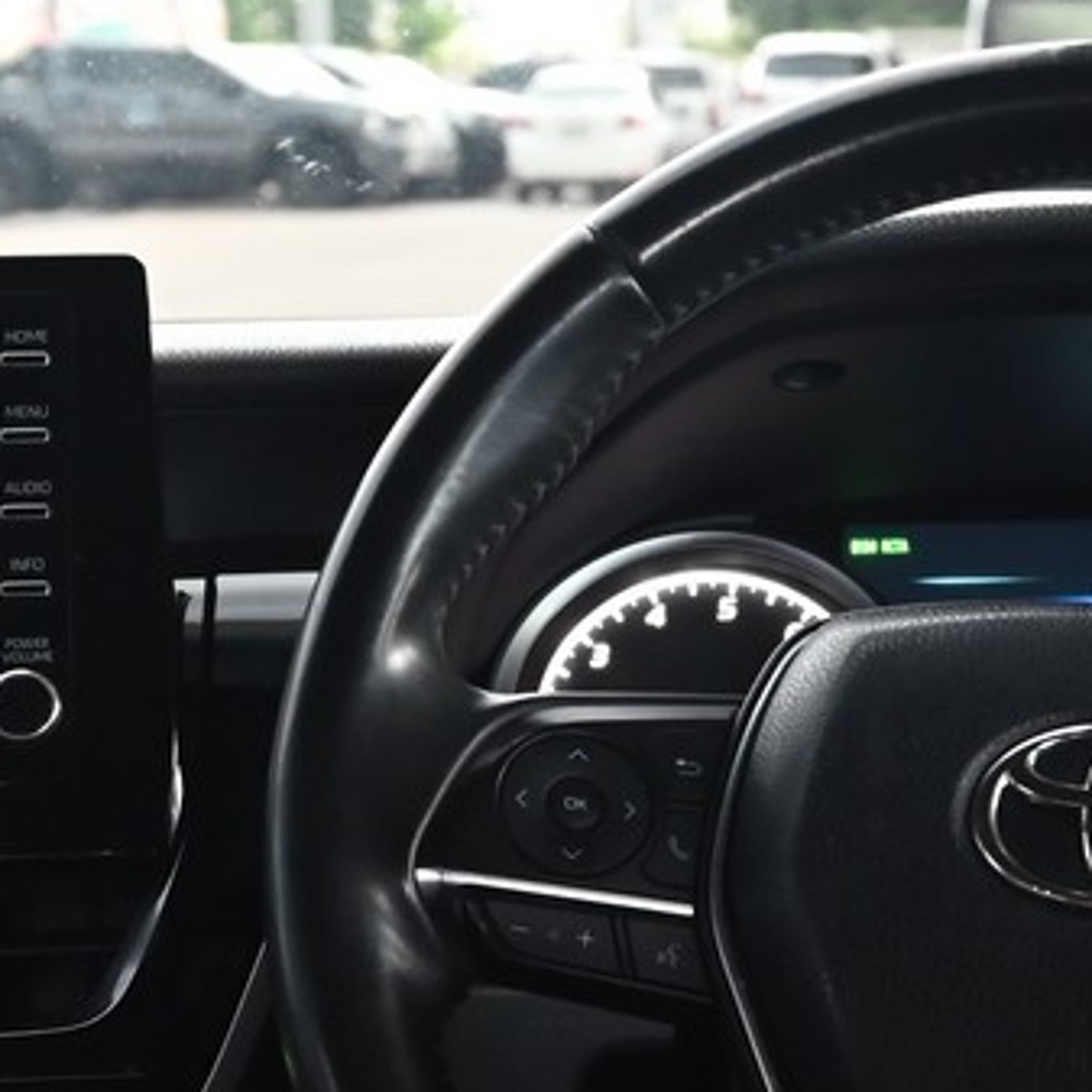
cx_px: 1131
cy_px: 912
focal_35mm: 111
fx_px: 3962
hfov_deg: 15.4
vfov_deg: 15.6
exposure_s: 1/30
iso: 2200
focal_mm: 27
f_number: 5.6
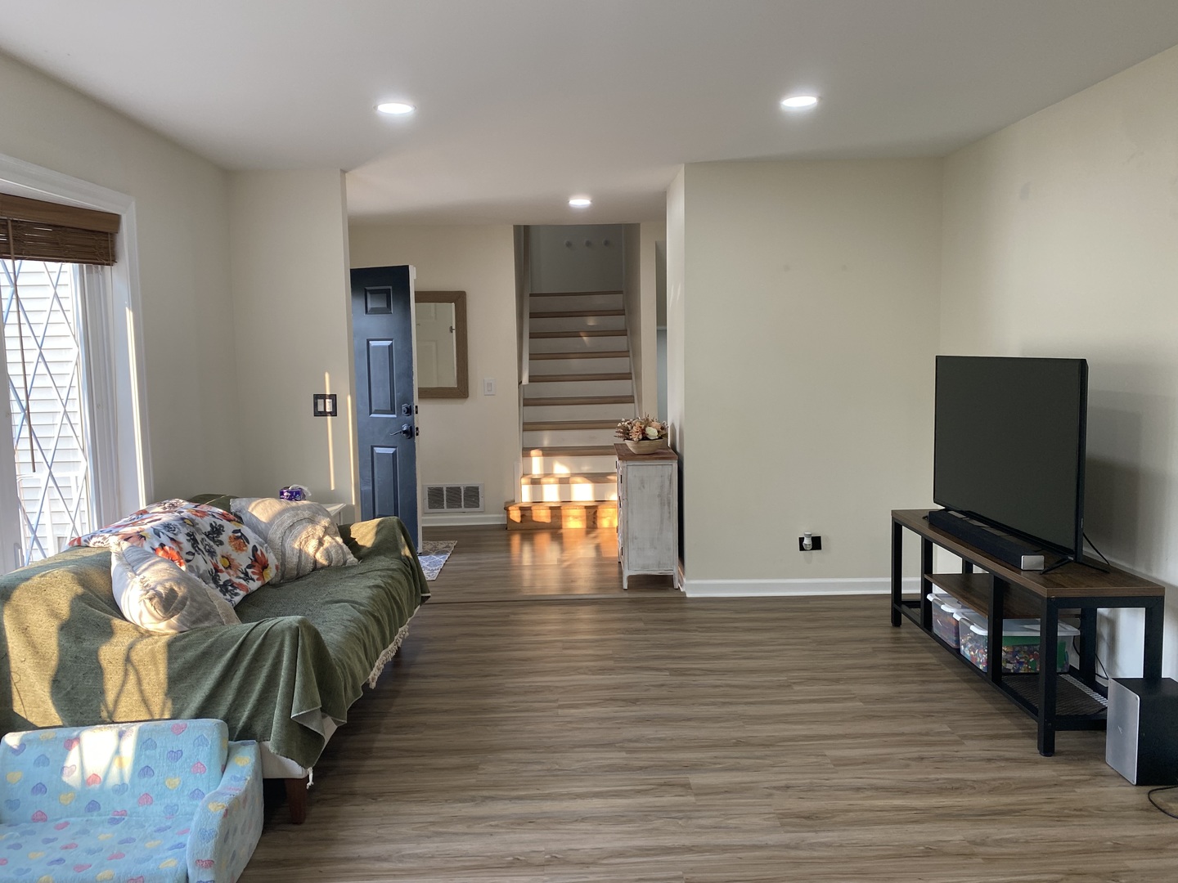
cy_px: 442
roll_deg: +1.4
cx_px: 589
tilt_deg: -6.2
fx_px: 885
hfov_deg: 67.3
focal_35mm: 26
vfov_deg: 53.1
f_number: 1.8
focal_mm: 4.25
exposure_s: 1/122
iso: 100
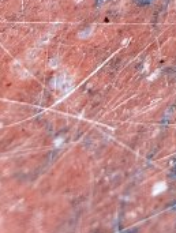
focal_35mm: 182
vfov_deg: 8.2
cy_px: -578
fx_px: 1229
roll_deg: -1.7
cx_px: 613
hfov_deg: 6.9
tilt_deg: -30.5
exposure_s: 1/173
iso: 50
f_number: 1.5
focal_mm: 5.7
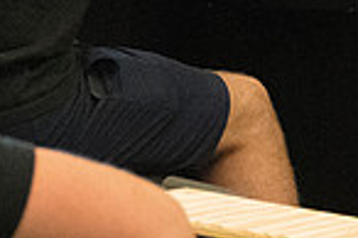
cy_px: -157
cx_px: 135
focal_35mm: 418
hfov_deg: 4.9
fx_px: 4152
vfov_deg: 3.3
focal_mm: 70
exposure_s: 1/400
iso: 10000
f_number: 5.6
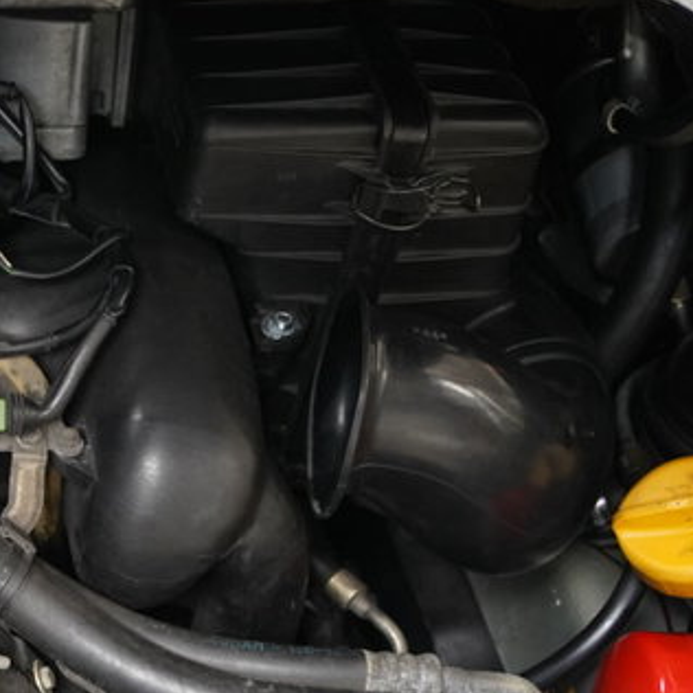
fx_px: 1744
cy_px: 602
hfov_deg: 20.3
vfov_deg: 22.0
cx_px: -248
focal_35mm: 77
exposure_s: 1/50
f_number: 4
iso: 2000
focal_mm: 28
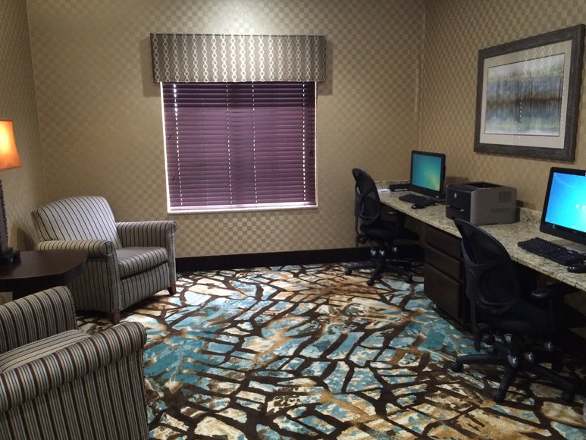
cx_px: 290
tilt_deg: -9.4
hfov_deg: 60.0
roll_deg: +1.1
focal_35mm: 30
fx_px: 508
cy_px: 223
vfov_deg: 46.8
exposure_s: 1/20
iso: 320
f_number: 2.2
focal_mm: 4.15
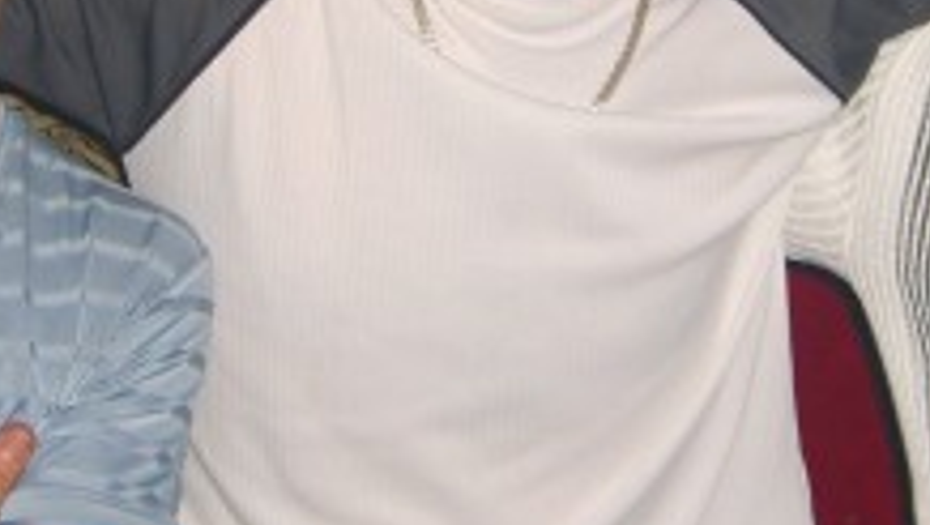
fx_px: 2813
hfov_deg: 18.8
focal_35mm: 114
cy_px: 38
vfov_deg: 10.6
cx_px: 512
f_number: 2.8
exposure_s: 1/60
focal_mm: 7.9
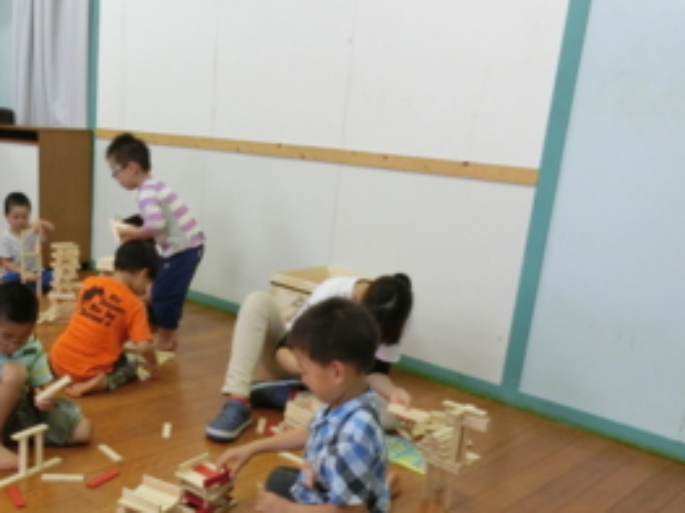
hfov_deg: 47.7
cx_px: 201
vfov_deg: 37.4
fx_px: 752
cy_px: 326
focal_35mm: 38
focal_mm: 4.5
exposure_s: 1/40
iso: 400
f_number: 3.5
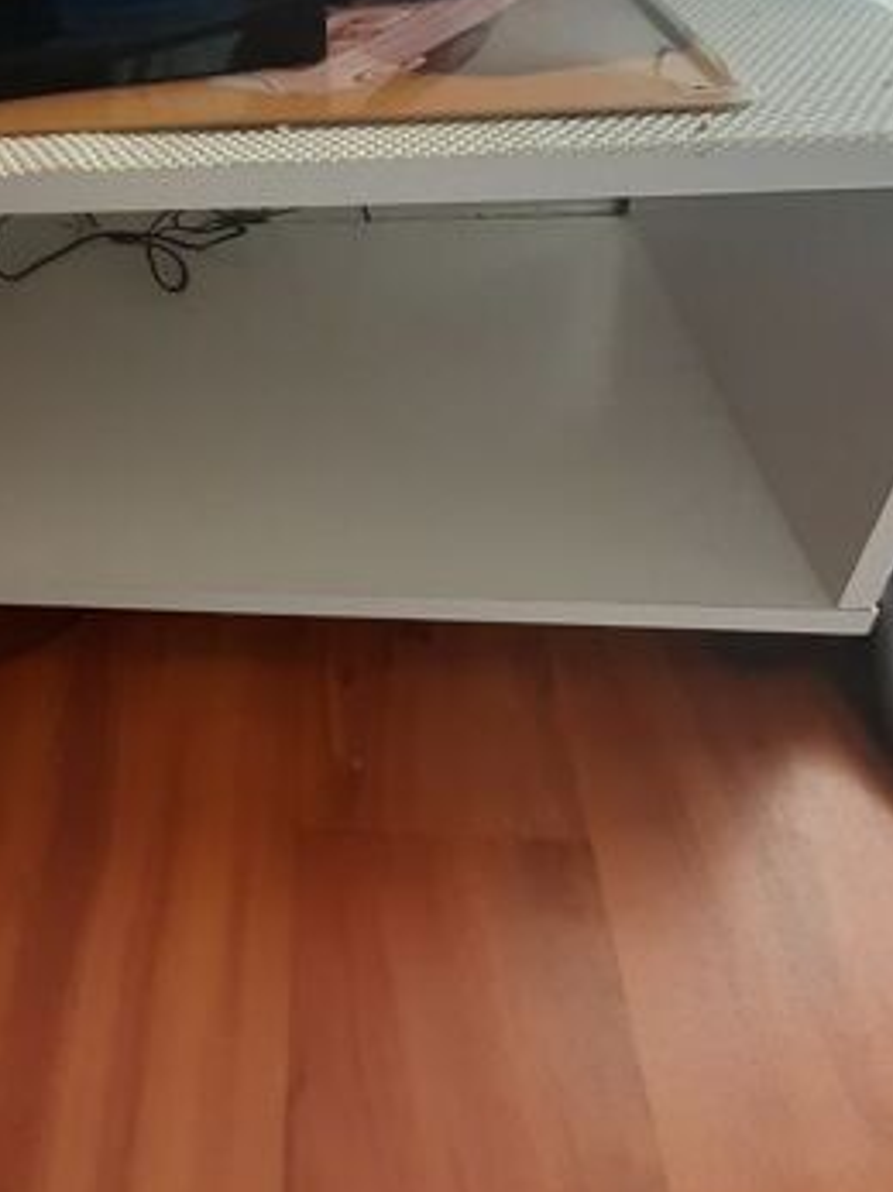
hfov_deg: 55.0
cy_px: 350
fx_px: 826
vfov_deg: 68.5
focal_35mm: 24
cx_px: 261
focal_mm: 1.13
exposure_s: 1/100
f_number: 2.2
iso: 64
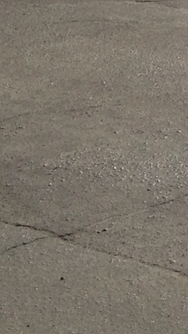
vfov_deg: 9.6
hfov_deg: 5.7
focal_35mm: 209
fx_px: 1850
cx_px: 403
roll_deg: +3.0
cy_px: -341
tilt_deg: +0.5
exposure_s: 1/2169
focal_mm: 4.12
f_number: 2.4
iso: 50
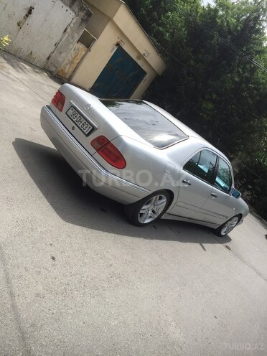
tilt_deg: -6.6
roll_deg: -36.9
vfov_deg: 61.7
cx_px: 134
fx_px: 298
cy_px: 178
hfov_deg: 48.2
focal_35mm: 29
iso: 32
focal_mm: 4.15
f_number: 2.2
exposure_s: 1/1464
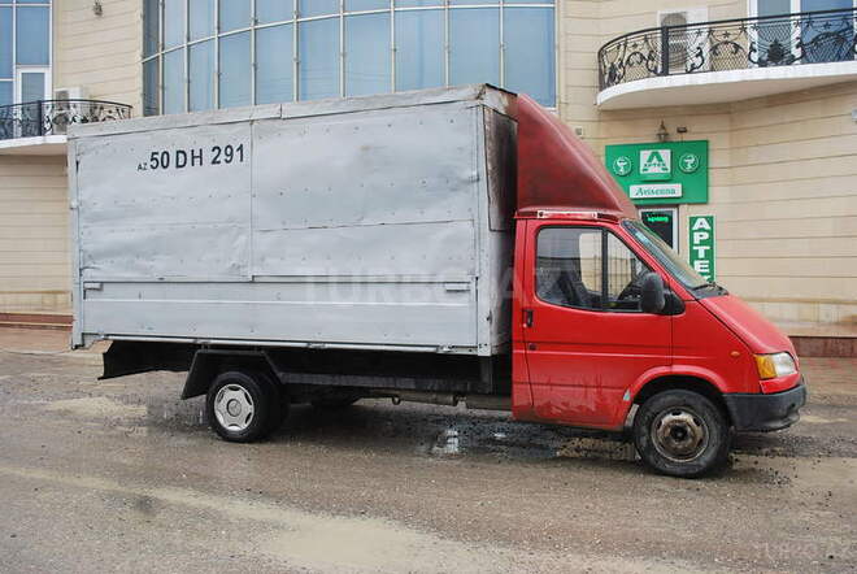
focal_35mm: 33
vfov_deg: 40.1
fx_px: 787
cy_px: 287
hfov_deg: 57.2
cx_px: 428
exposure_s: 1/60
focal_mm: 22
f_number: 4
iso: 200
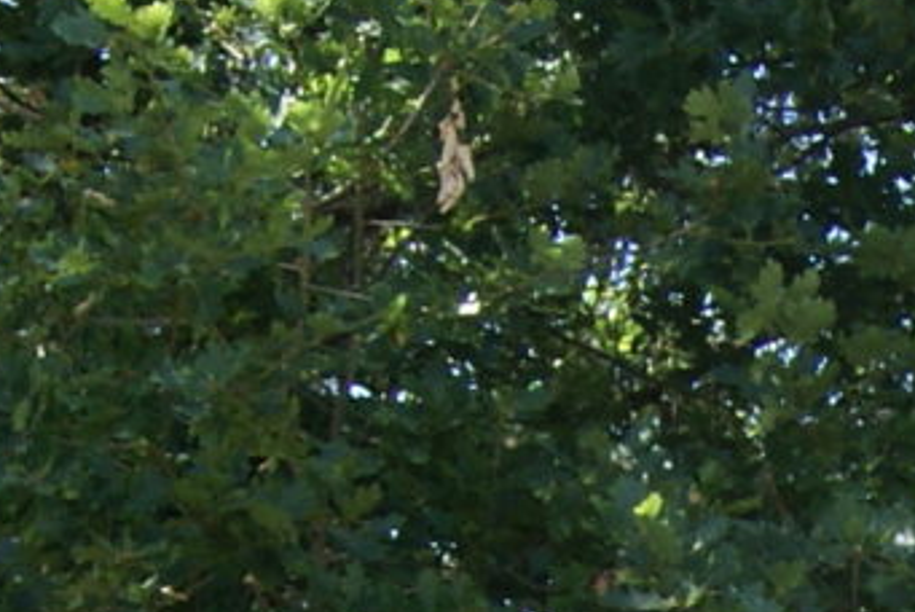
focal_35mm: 248
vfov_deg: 5.4
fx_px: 6309
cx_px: 1677
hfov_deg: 8.0
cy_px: 1533
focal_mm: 22
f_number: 5
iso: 100
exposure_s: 1/125
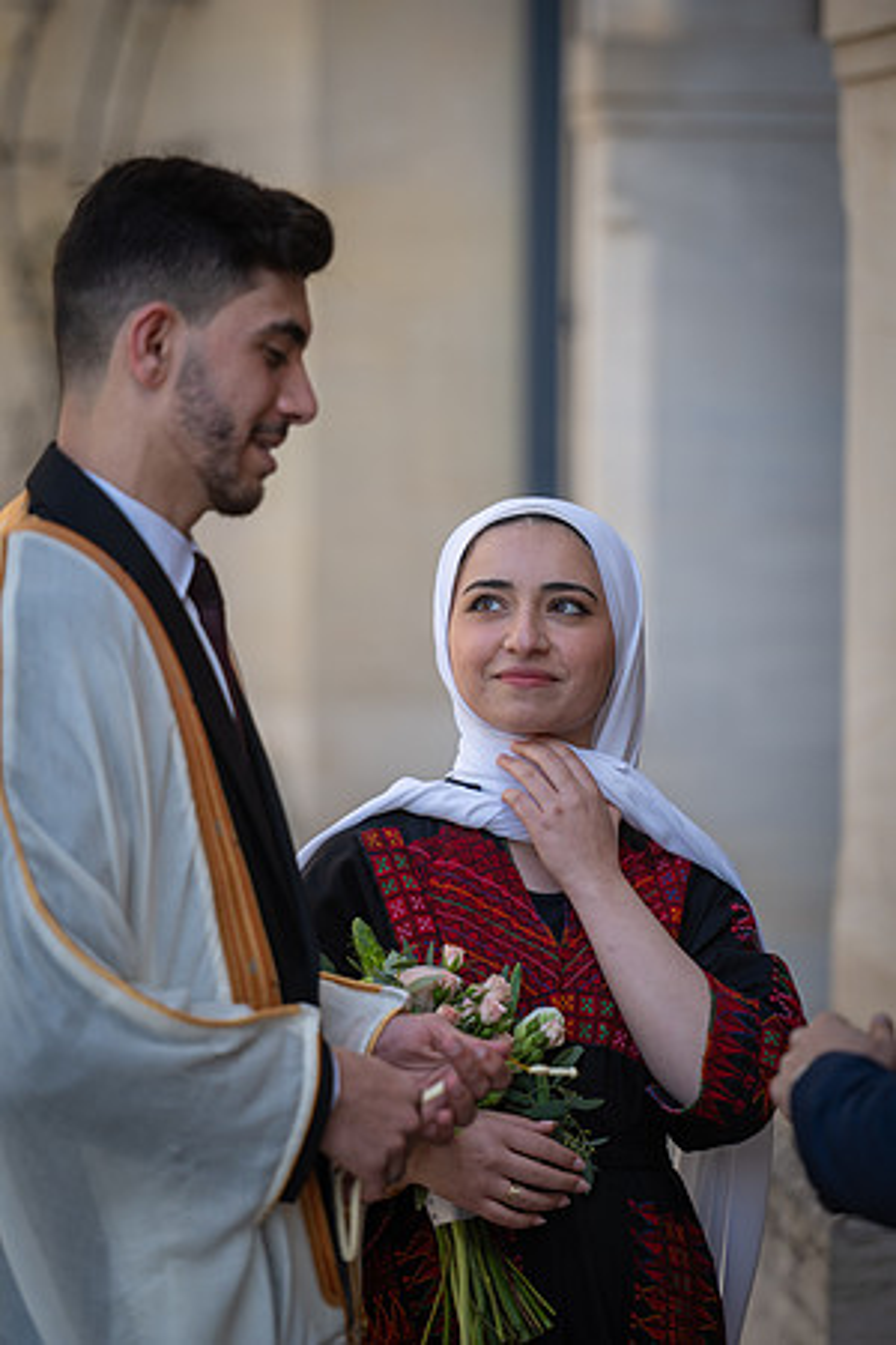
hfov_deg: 7.4
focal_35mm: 185
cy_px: 672
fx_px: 6906
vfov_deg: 11.1
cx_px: 448
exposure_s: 1/800
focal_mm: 185
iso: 100
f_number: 2.8
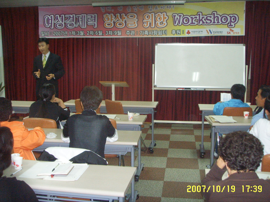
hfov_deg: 47.9
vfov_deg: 36.8
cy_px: 101
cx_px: 135
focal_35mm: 39
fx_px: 304
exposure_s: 1/45
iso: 276
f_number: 3.5
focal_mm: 6.6
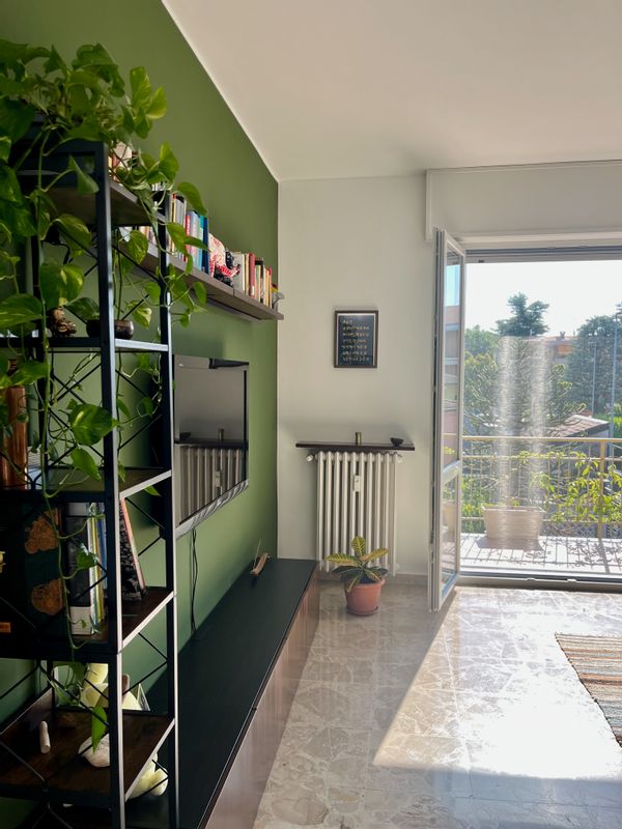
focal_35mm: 26
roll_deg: +0.5
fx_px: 623
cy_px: 414
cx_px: 311
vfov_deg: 67.3
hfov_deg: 53.1
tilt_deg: -5.2
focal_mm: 5.1
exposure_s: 1/457
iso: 50
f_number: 1.6
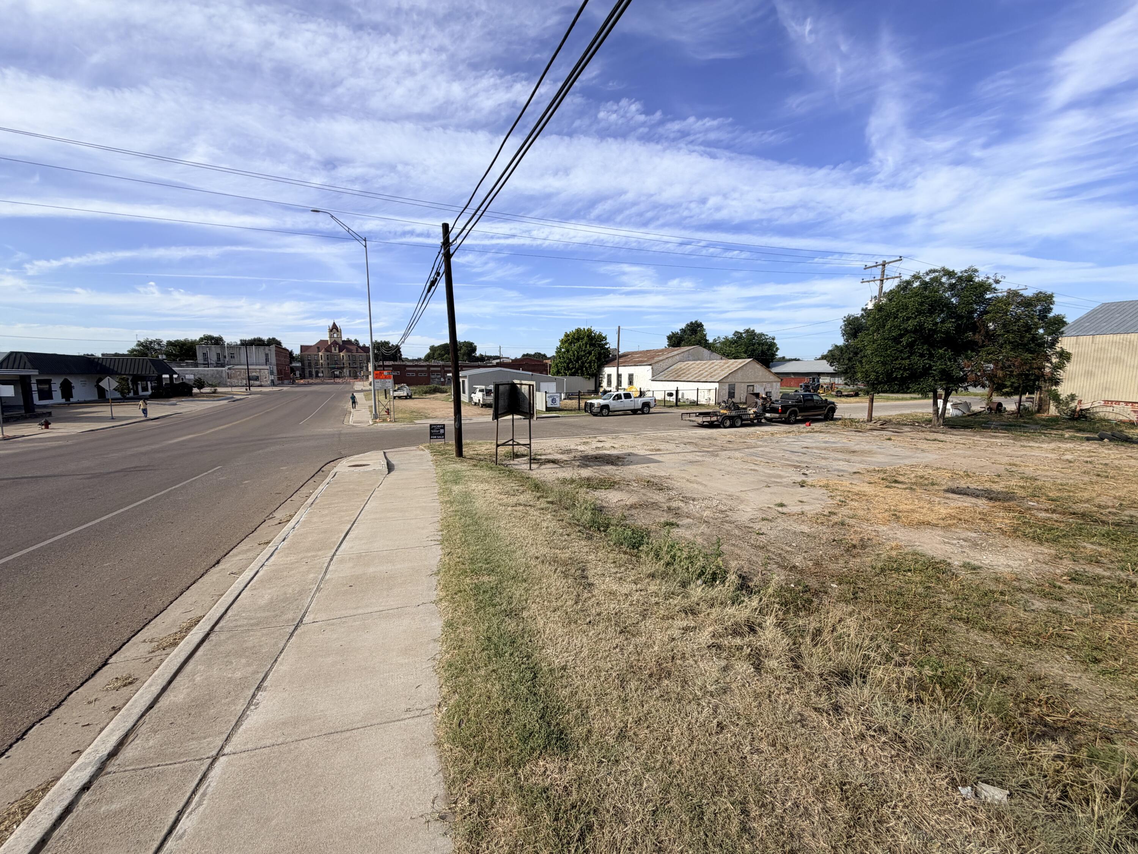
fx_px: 460
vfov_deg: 85.7
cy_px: 427
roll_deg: +0.9
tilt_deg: -7.1
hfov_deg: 102.1
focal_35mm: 14
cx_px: 569
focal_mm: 2.22
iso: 20
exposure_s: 1/820
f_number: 2.2
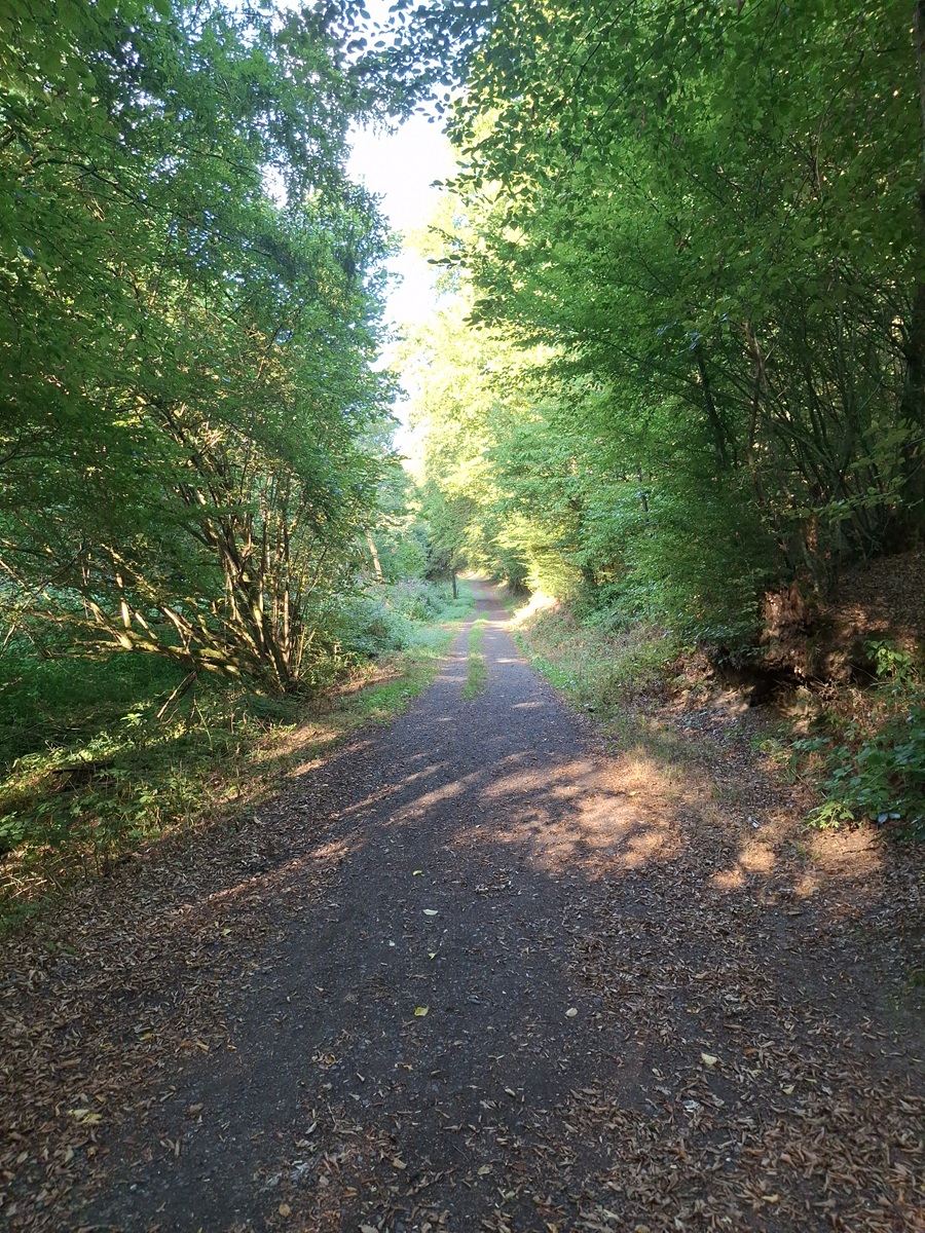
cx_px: 462
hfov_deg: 54.9
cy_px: 616
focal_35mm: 25
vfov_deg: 69.4
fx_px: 891
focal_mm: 4.69
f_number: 1.8
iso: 50
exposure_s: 1/100
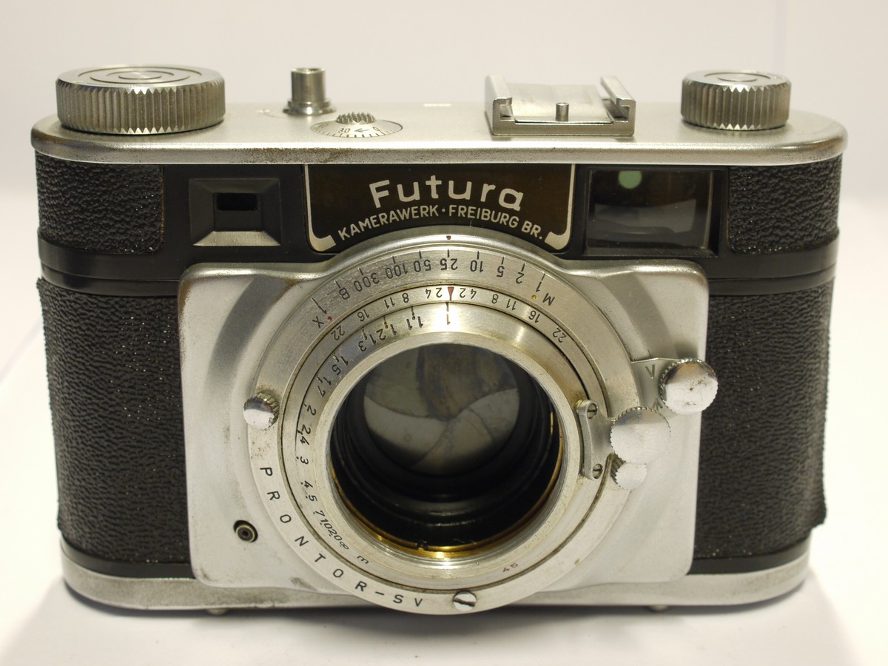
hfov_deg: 32.2
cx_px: 444
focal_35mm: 60
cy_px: 333
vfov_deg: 24.4
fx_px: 1539
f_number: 8
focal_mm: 30
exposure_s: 1/10
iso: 400
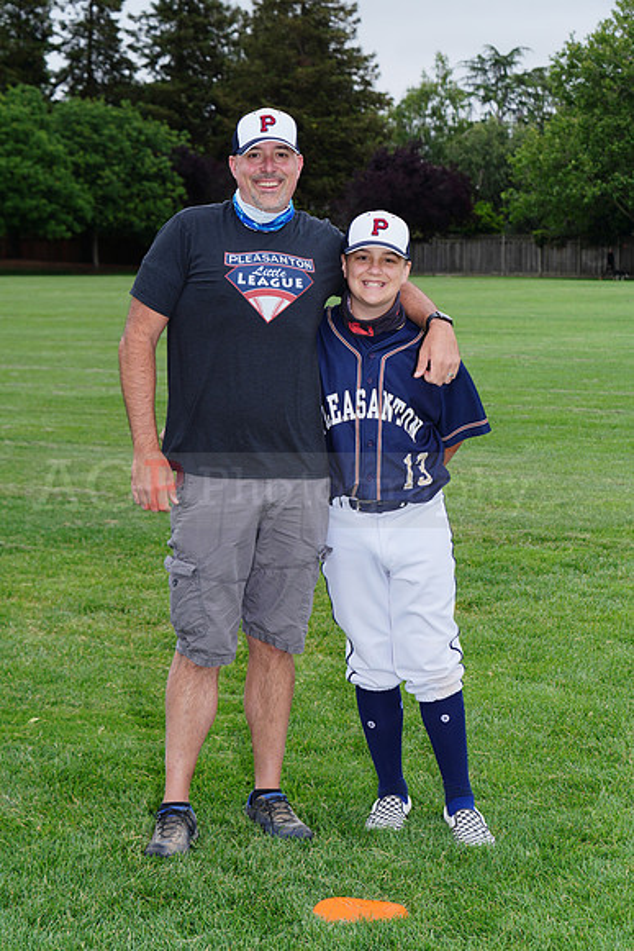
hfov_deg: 17.5
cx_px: 317
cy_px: 476
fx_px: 2059
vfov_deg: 26.0
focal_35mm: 78
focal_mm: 78
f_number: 8
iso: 200
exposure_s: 1/200
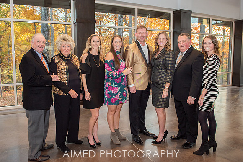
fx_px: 183
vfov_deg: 47.8
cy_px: 74
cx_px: 122
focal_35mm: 27
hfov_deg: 67.3
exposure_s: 1/250
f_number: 4
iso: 640
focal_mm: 24
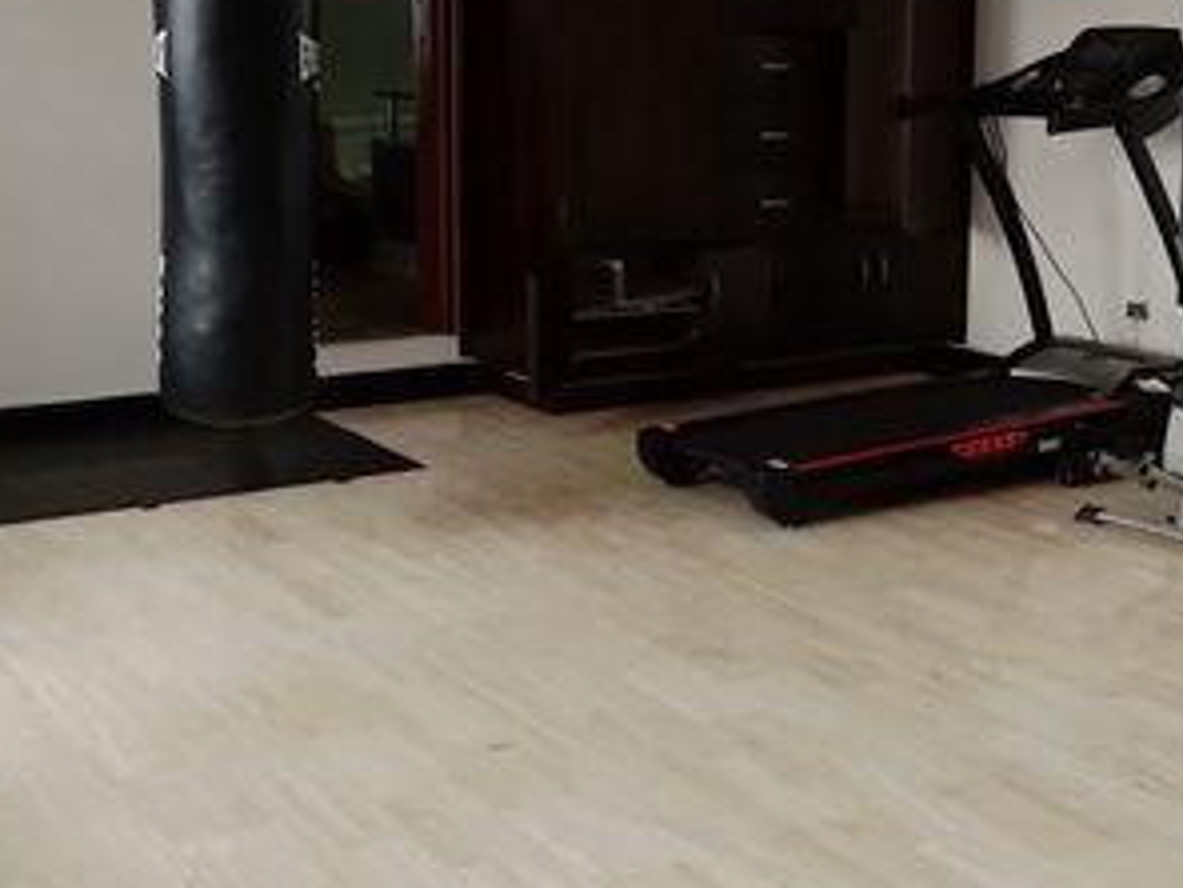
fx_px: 2700
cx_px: 777
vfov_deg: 18.6
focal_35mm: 79
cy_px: 236
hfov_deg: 24.6
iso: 61
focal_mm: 3.94
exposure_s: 1/50
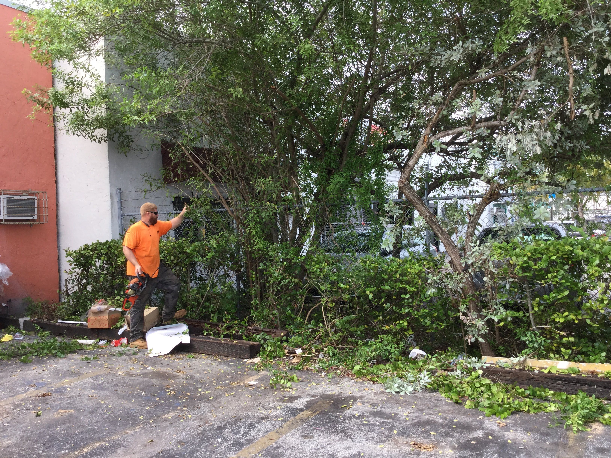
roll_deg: +0.9
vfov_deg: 45.4
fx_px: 547
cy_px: 229
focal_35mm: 31
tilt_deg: -1.8
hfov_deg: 58.4
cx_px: 306
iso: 25
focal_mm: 3.3
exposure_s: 1/345
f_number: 2.4
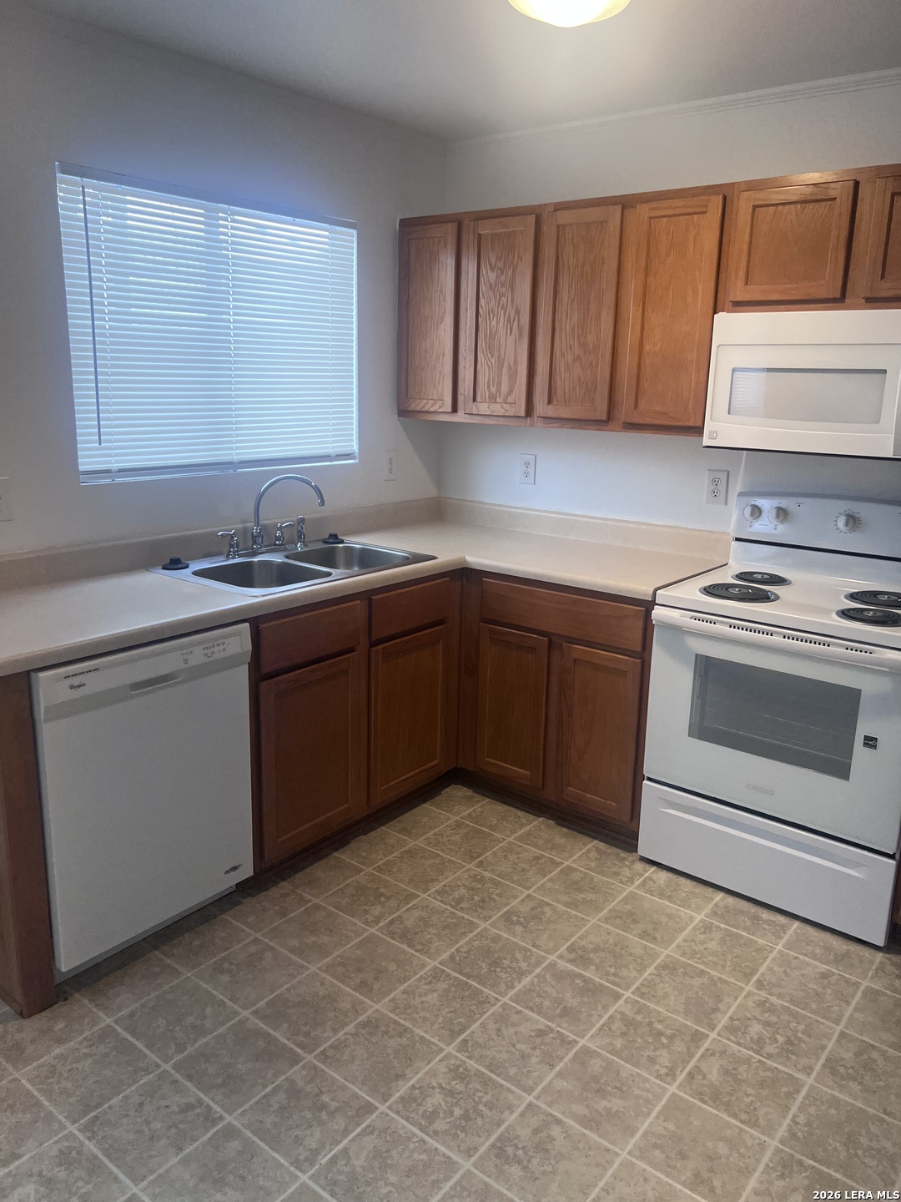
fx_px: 902
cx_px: 450
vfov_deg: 67.3
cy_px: 601
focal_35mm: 26
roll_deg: -1.7
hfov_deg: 53.1
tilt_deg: -13.5
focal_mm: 5.7
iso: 80
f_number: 1.5
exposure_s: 1/60
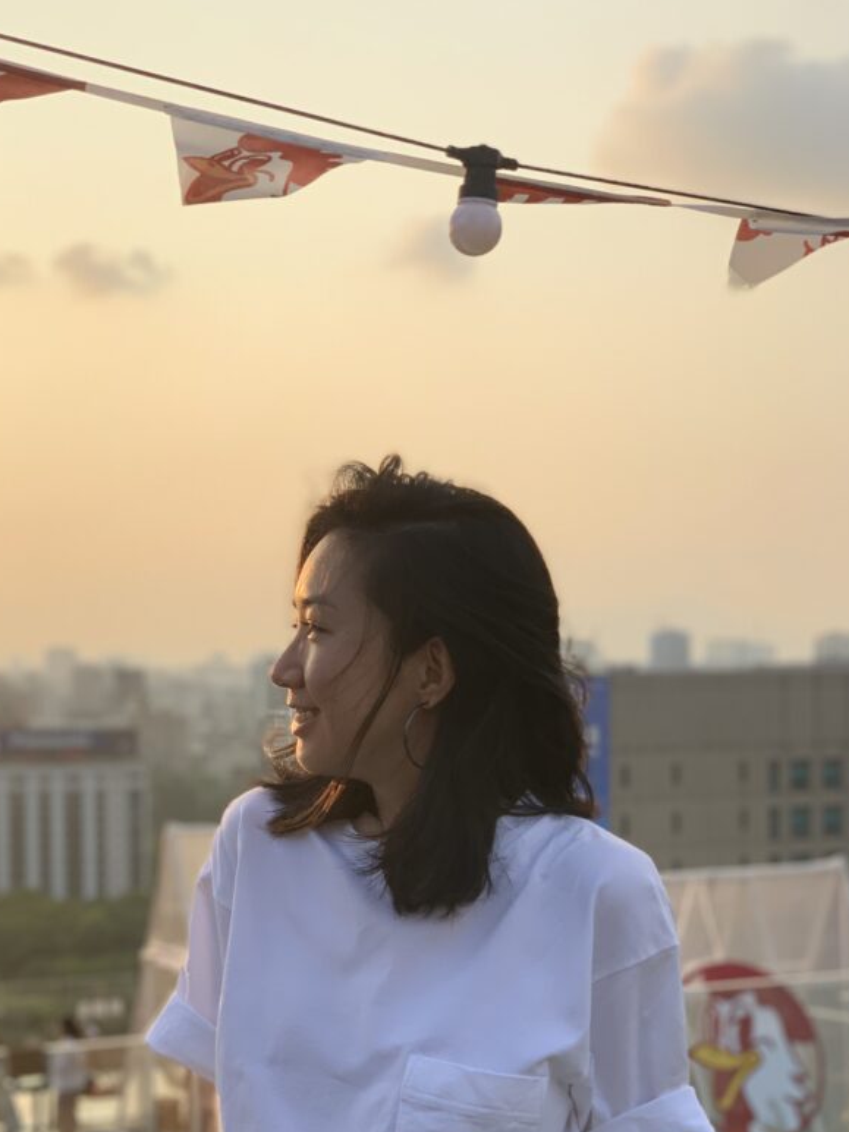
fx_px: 2256
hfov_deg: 21.3
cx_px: 308
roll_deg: +0.1
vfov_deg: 28.0
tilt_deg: -0.9
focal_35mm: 69
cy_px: 723
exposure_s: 1/527
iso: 16
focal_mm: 6
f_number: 2.4
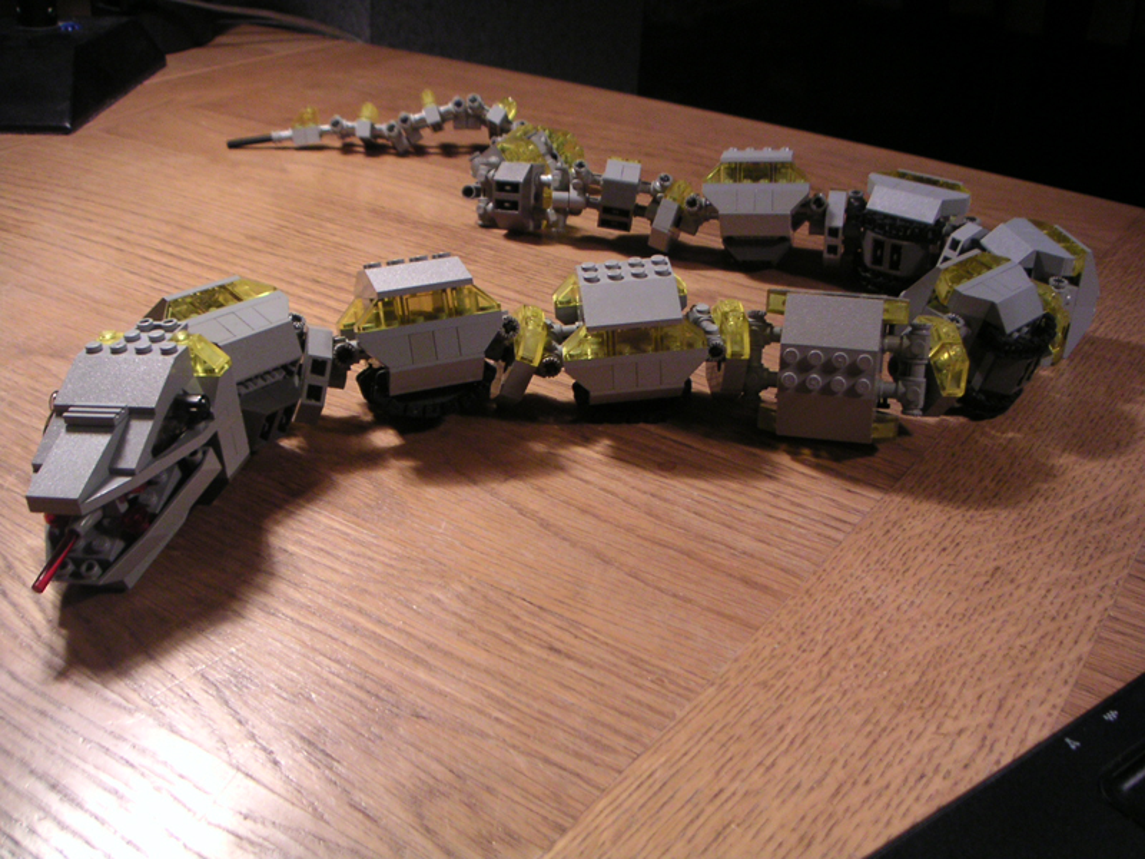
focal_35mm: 37
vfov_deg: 38.7
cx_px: 572
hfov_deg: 50.1
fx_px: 1224
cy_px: 430
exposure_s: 1/20
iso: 100
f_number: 2.8
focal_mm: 5.7
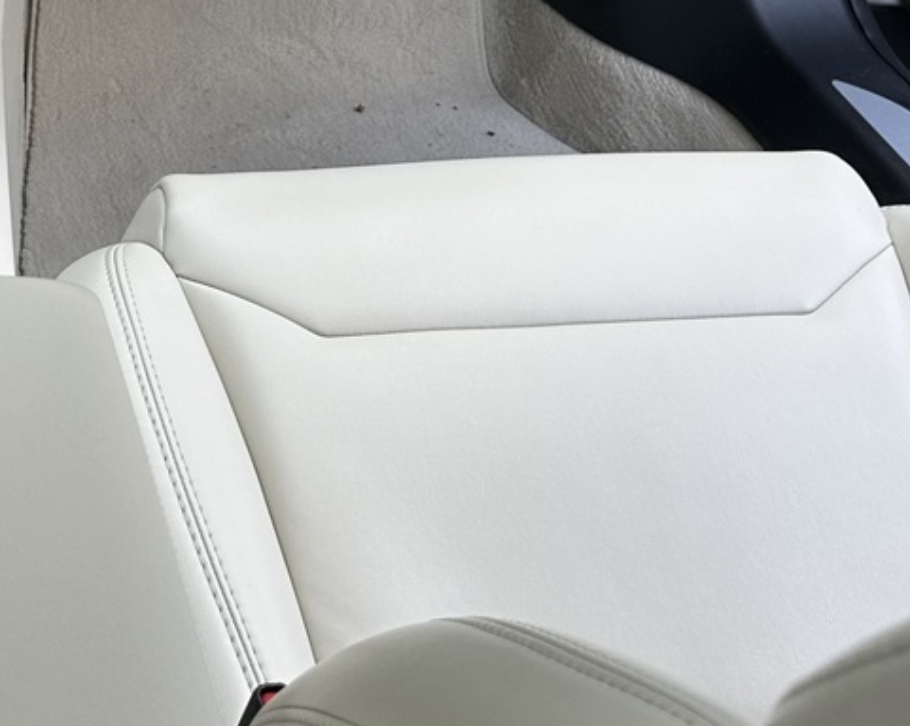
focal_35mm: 78
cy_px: -110
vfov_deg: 18.7
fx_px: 2099
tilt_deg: -22.5
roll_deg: -0.7
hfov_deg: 23.8
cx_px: 79
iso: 80
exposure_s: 1/201
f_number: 1.78
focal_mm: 6.86
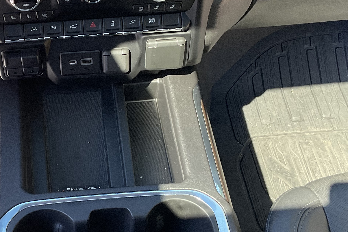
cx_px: 86
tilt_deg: -54.3
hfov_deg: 30.9
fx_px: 619
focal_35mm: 64
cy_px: 122
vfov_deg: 21.2
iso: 50
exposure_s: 1/122
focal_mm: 3
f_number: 1.8
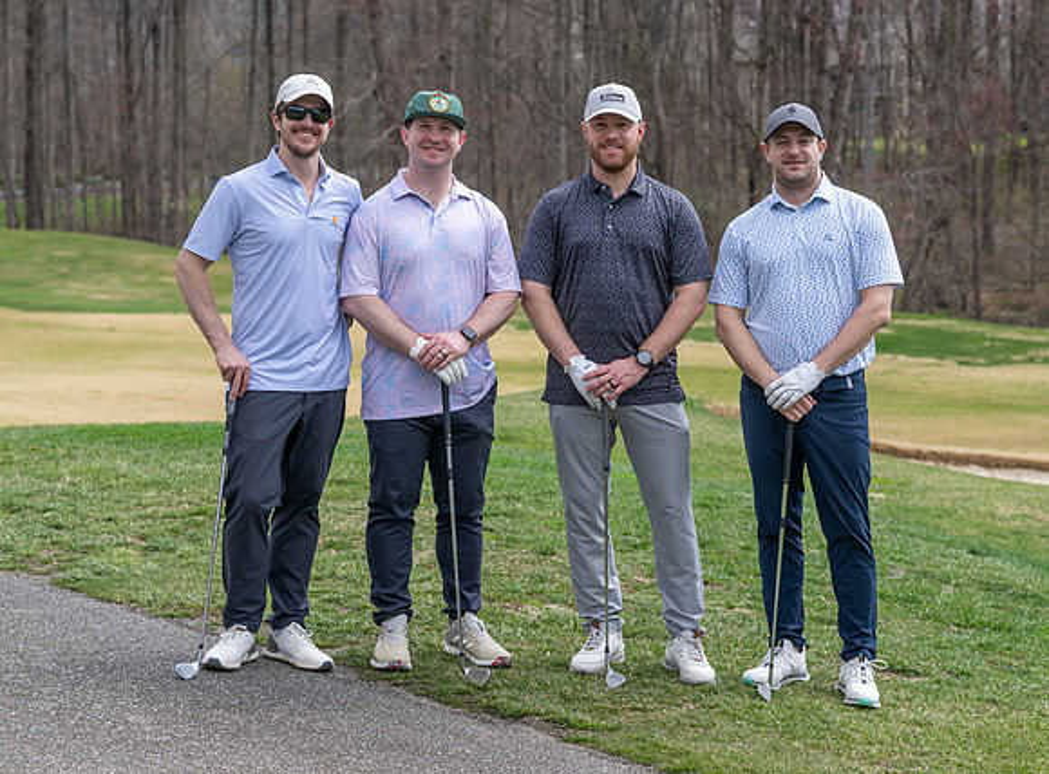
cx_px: 618
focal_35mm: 98
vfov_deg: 15.0
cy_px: 389
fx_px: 2943
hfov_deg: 20.2
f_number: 5
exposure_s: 1/500
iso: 180
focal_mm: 81
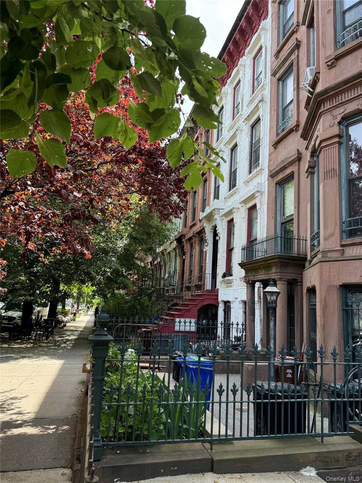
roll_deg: -1.2
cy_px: 242
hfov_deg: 56.8
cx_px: 181
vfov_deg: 71.6
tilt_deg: +10.3
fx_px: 335
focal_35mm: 24
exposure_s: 1/333
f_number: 1.78
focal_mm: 6.76
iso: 80
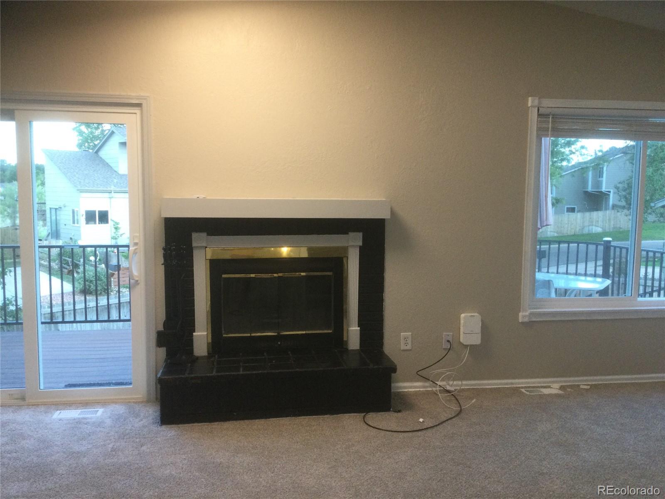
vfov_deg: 45.4
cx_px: 332
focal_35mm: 31
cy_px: 250
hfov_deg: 58.4
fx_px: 596
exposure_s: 1/30
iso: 80
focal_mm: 3.3
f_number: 2.4
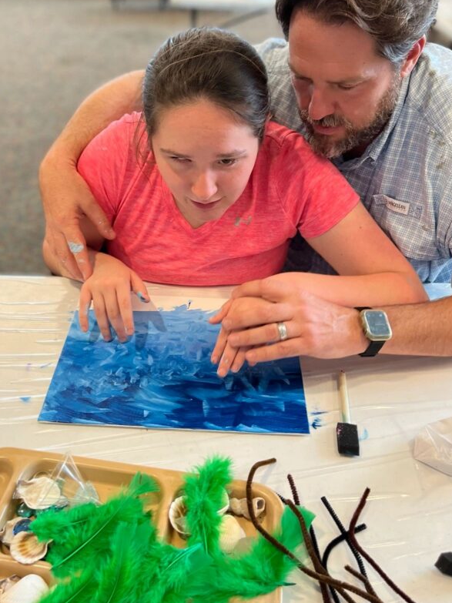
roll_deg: +0.3
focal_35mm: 34
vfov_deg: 53.7
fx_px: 592
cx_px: 185
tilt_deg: -33.3
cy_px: 250
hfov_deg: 41.6
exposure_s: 1/60
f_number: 1.6
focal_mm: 5.1
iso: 160
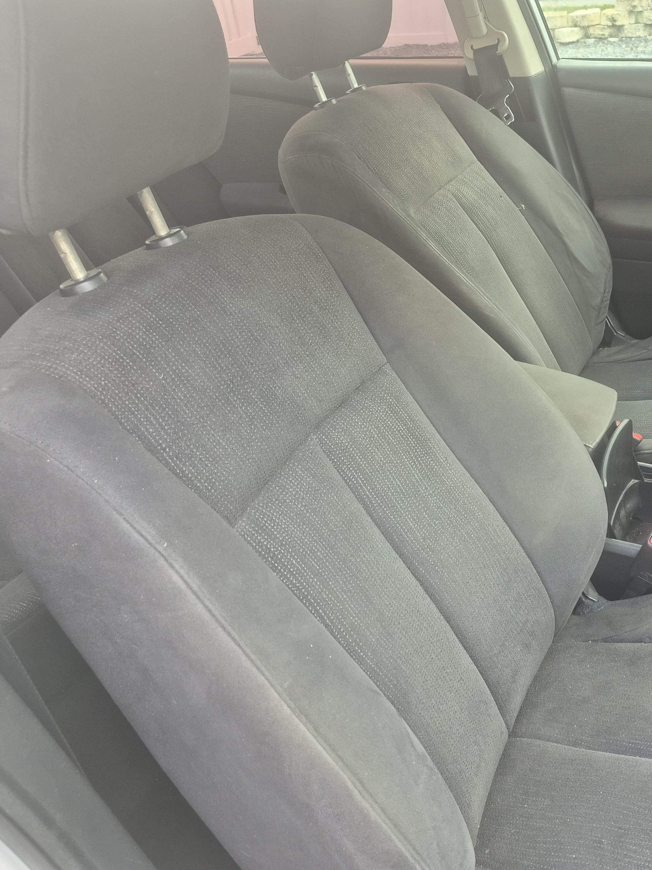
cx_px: 477
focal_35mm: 31
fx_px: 779
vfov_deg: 58.4
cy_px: 432
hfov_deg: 44.2
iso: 200
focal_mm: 5.4
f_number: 1.8
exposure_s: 1/120
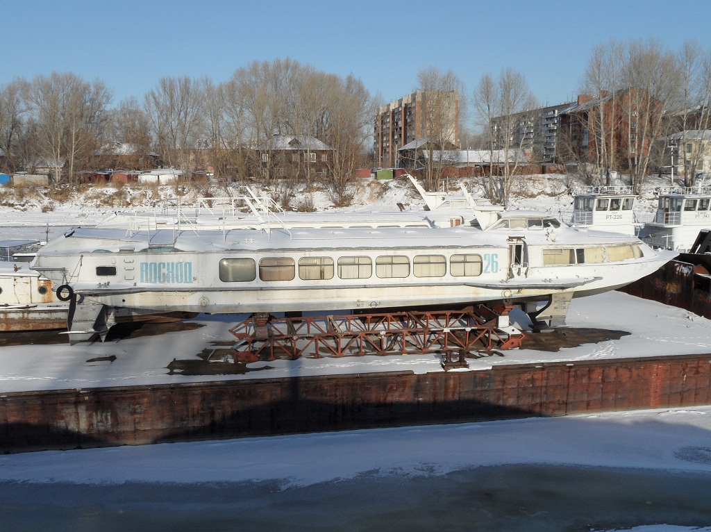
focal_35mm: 32
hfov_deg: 56.9
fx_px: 657
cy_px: 266
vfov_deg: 44.1
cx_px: 356
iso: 80
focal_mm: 5.3
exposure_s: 1/750
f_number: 5
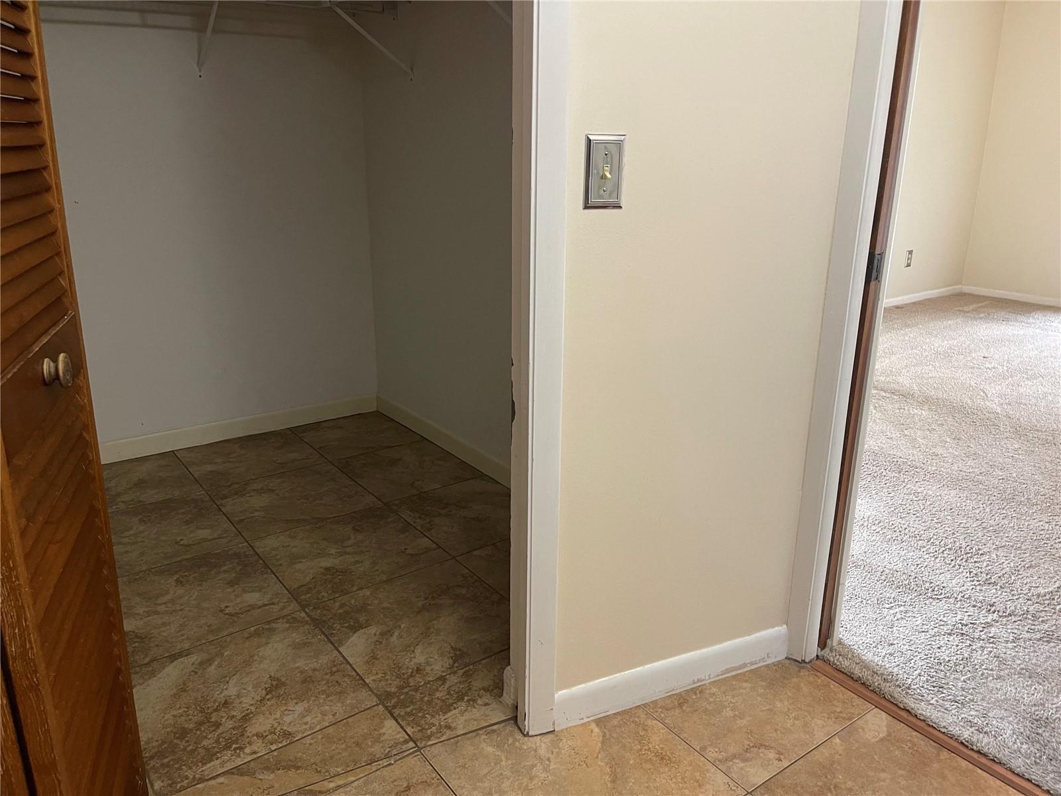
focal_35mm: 25
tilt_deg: -16.1
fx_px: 766
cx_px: 530
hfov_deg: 69.4
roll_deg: -0.2
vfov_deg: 54.9
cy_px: 398
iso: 250
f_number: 1.6
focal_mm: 5.1
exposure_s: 1/60
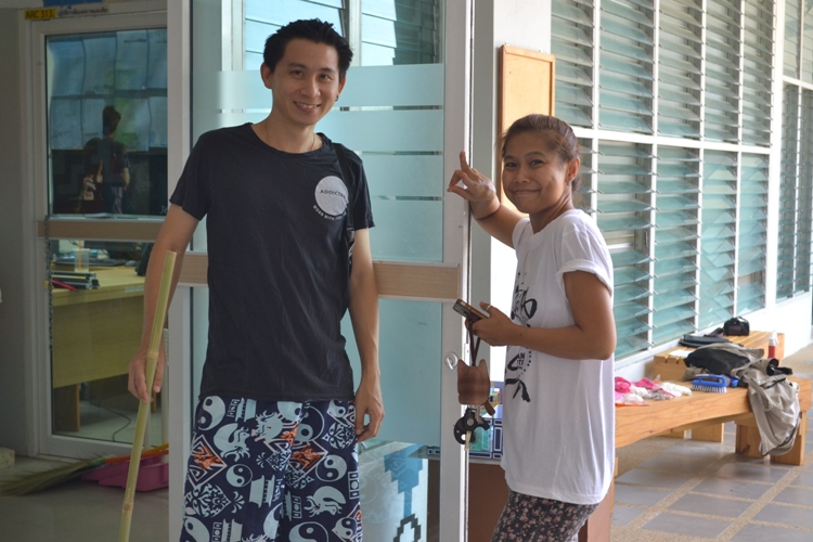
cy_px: 271
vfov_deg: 23.8
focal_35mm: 57
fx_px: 1287
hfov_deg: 35.1
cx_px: 406
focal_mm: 38
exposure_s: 1/80
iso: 400
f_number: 5
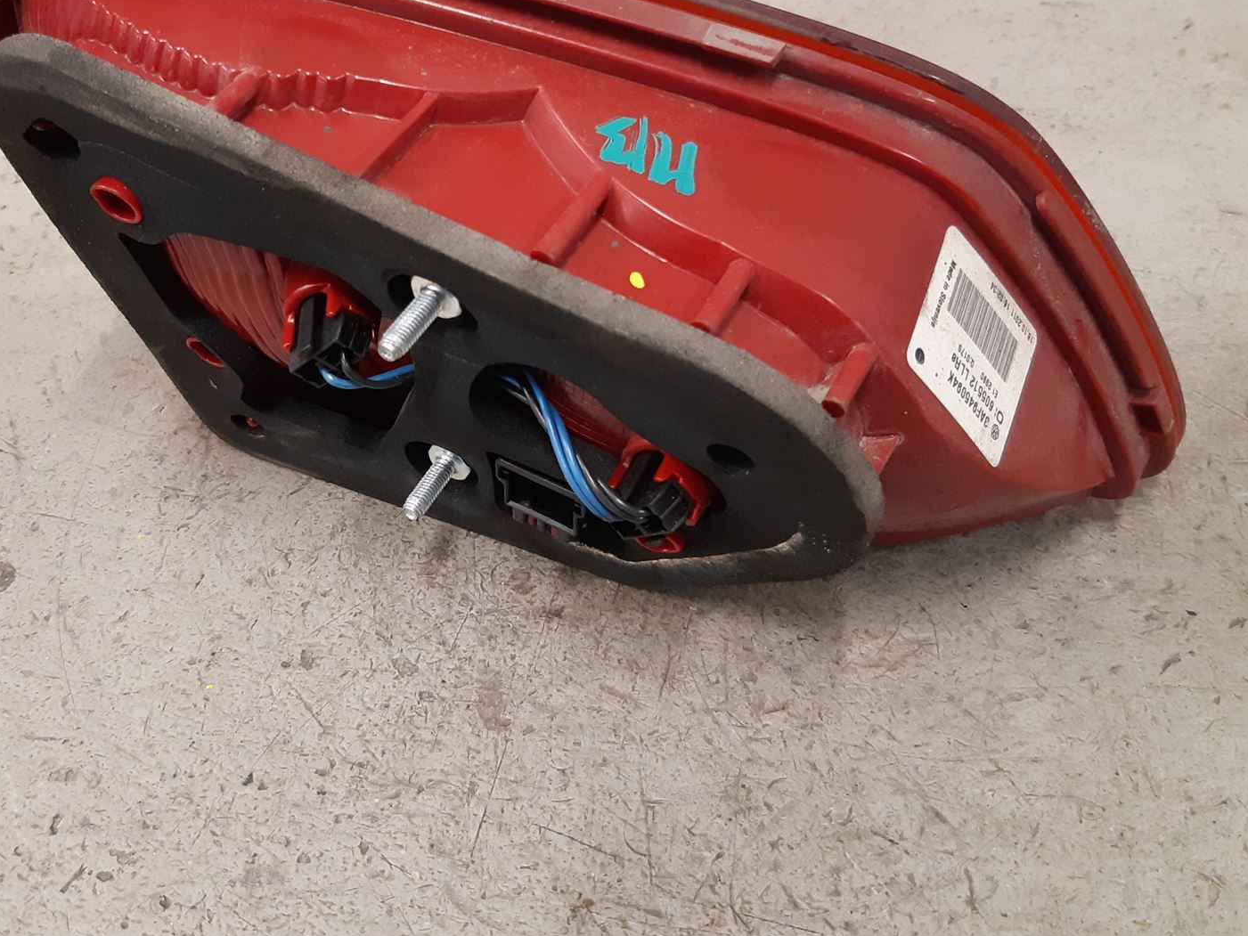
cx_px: 480
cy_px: 318
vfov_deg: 37.4
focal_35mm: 38
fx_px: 1370
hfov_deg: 48.6
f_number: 1.7
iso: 250
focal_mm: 3.93
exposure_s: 1/50
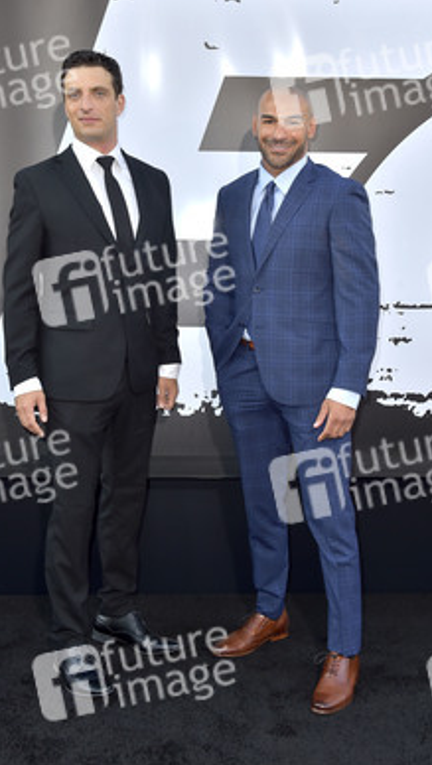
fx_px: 833
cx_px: 192
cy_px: 379
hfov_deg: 29.1
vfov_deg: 49.4
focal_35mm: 41
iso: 320
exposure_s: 1/250
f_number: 6.3
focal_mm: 38
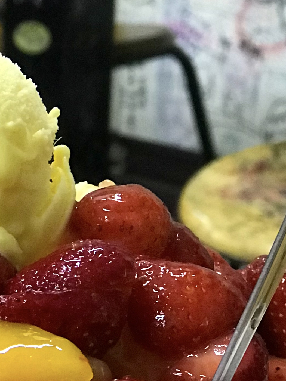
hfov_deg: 8.9
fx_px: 1806
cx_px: -62
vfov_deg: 12.0
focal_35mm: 164
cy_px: 188
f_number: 2.8
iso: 400
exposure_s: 1/60
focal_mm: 6.6
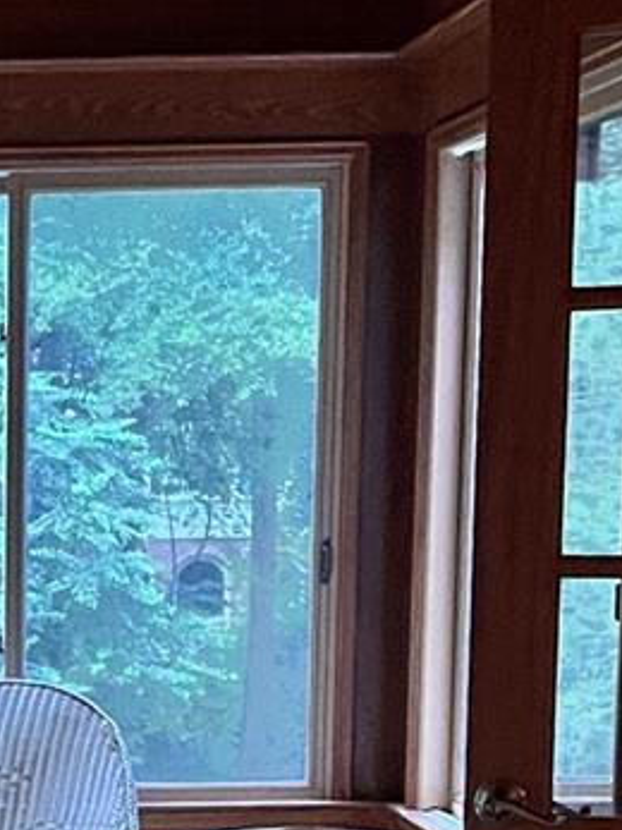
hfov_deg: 12.4
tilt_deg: -10.0
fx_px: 2757
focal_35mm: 115
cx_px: -213
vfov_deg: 16.7
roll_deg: +0.0
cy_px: 859
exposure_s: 1/30
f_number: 1.5
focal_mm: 5.7
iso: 640
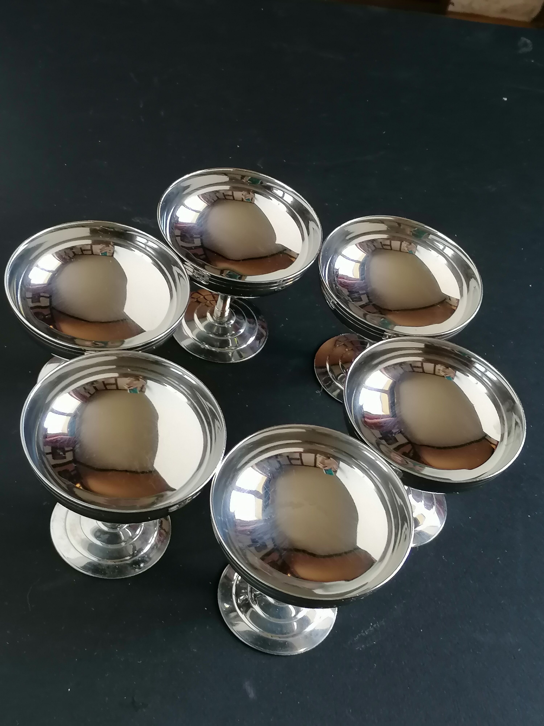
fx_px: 1069
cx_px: 272
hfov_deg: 28.6
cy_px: 363
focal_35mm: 51
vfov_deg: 37.5
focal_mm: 4.75
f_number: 1.8
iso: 125
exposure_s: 1/50
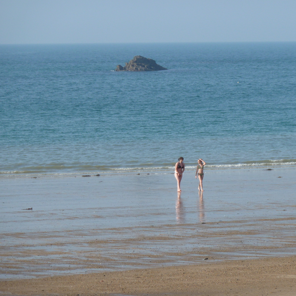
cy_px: 146
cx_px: 190
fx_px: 2293
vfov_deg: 7.4
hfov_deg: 7.4
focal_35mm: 237
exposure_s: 1/400
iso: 80
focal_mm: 32.1
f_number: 4.5
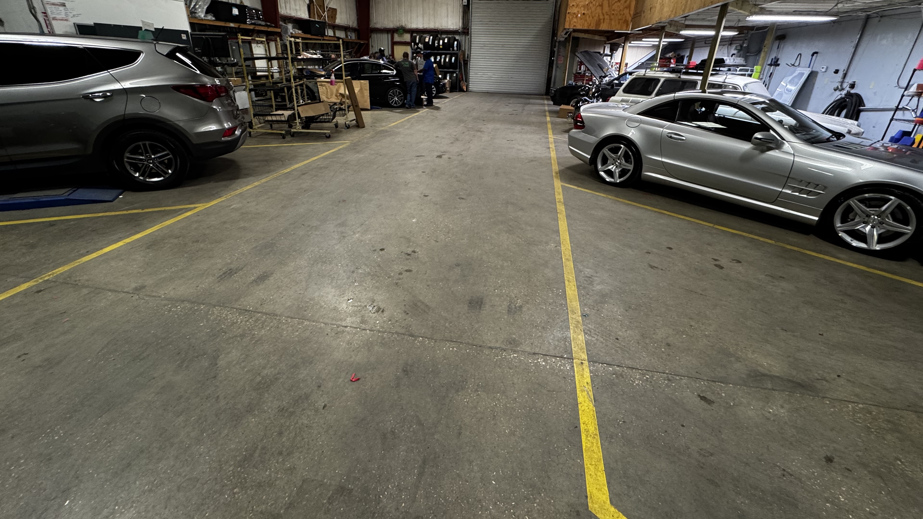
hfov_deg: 99.4
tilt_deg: -23.0
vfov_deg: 66.8
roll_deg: -1.1
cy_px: 229
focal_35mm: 16
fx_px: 392
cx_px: 462
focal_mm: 2.22
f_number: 2.2
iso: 200
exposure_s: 1/60
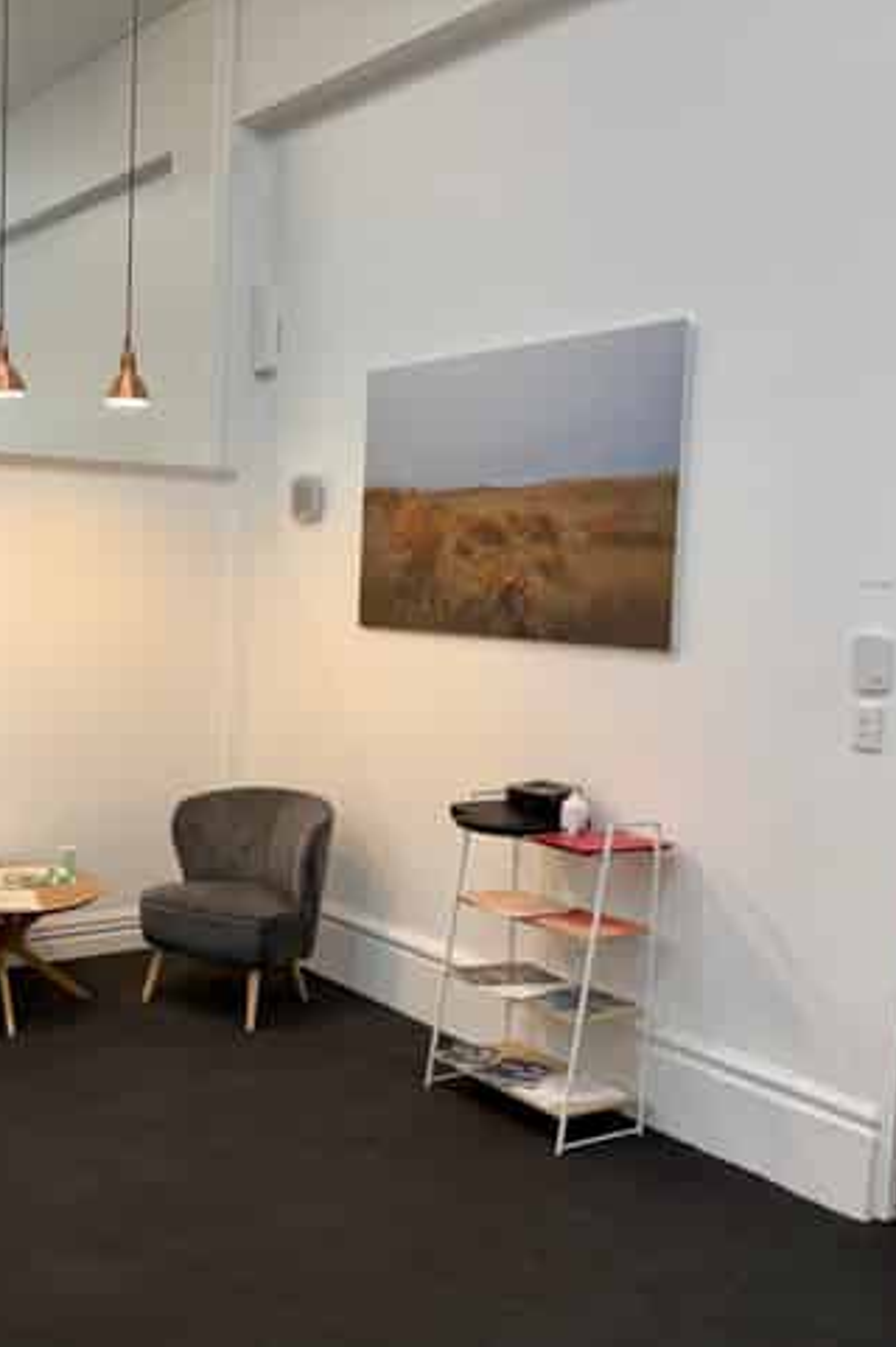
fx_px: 1383
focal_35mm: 37
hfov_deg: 34.5
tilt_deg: -4.5
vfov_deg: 51.9
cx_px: 146
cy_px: 685
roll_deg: -0.7
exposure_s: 1/100
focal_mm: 5.96
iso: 80
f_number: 1.6
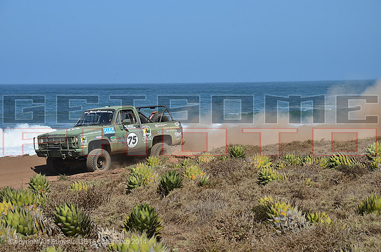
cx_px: 190
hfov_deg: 19.5
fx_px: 1109
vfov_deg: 13.0
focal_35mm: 105
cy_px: 126
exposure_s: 1/800
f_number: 7.1
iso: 200
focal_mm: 70
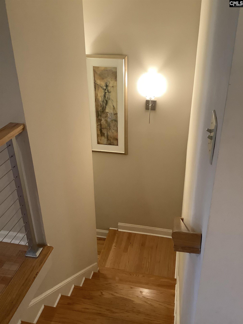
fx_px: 290
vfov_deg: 58.4
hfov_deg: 45.4
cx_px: 122
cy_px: 162
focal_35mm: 31
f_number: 2.4
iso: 250
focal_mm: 3.3
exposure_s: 1/40
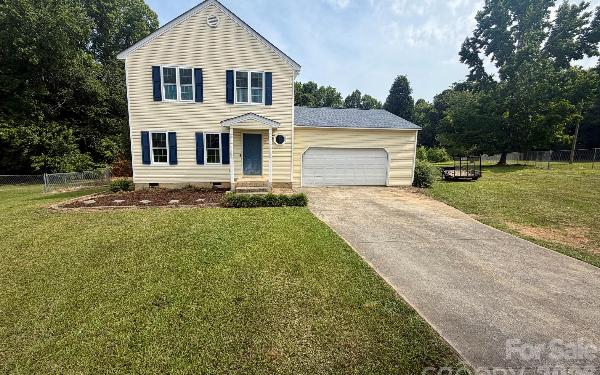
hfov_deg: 101.5
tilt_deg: -7.9
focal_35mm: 15
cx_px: 297
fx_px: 245
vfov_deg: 74.6
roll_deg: -1.1
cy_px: 169
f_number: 2.2
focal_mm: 2.22
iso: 20
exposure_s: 1/770
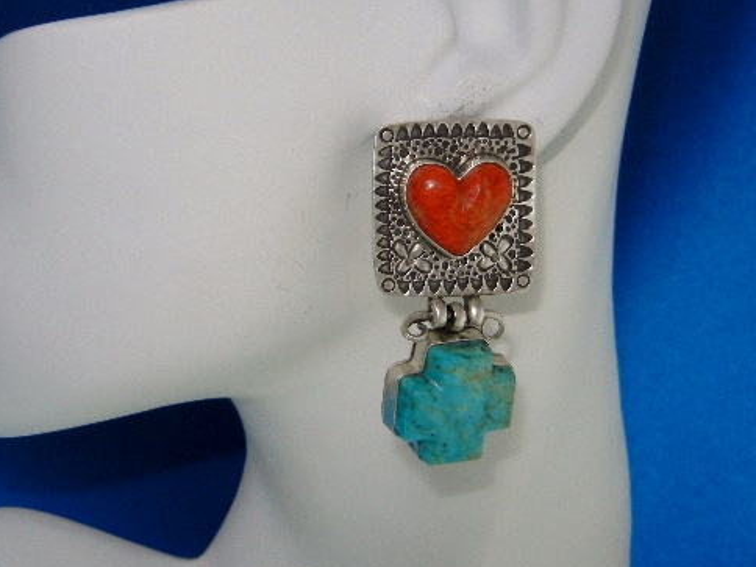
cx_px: 269
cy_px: 198
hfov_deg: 41.7
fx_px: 983
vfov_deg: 32.0
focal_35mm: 45
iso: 334
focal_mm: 6.2
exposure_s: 1/30
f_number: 7.2
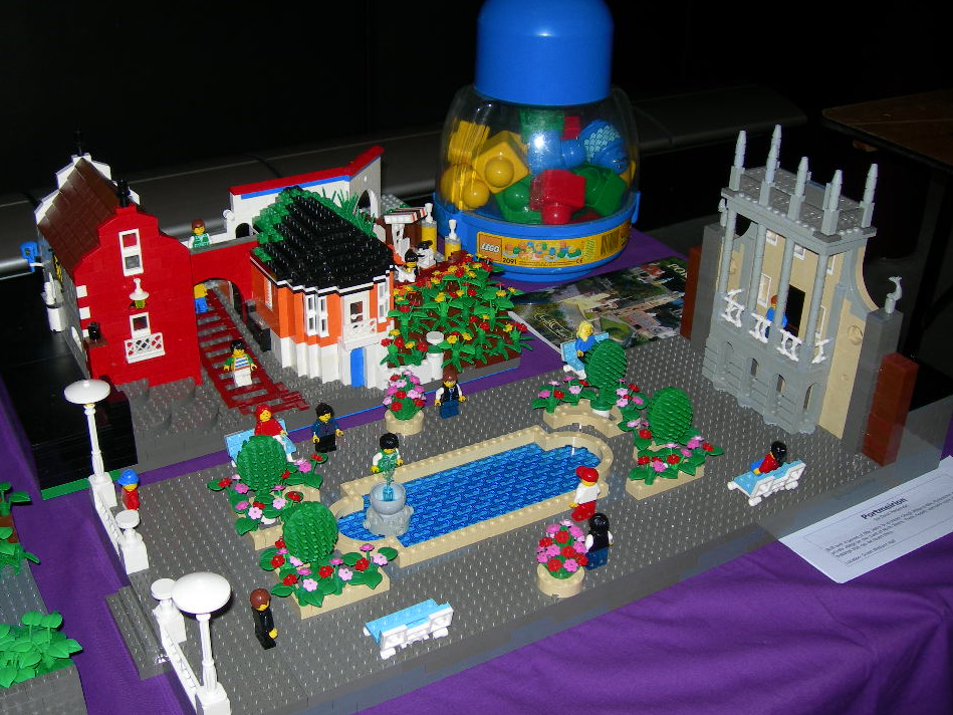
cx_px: 452
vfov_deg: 35.1
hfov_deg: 45.8
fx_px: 1129
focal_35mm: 41
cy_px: 348
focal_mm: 7.8
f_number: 2.8
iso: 50
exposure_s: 1/60.1
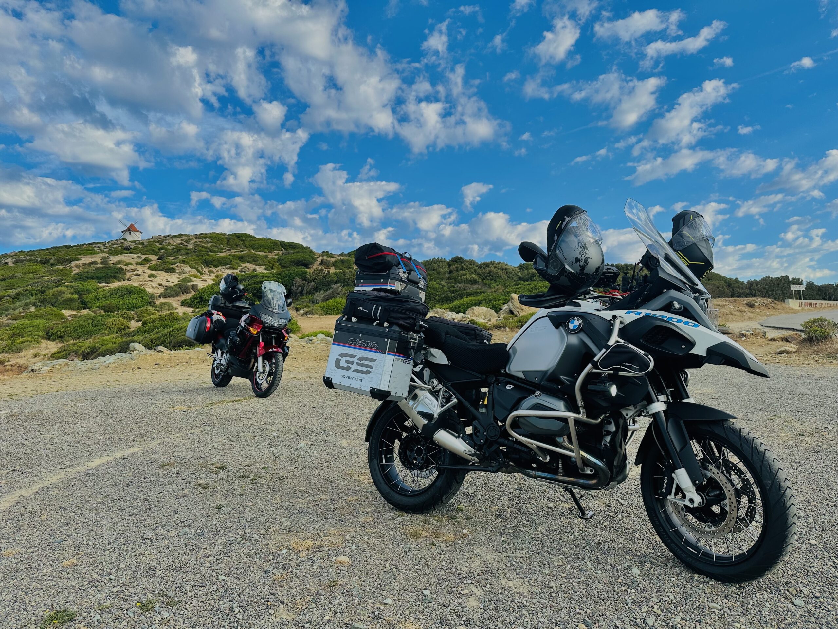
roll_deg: +2.1
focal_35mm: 24
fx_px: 581
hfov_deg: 71.6
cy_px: 314
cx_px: 419
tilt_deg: +3.9
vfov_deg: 56.8
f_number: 1.78
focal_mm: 6.86
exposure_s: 1/3155
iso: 80
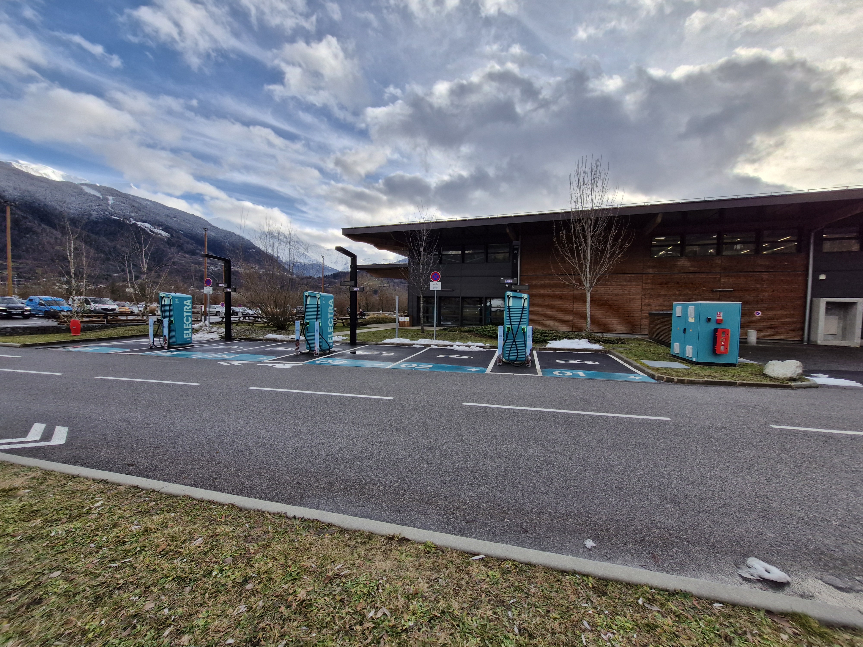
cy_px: 324
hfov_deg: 106.2
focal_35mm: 13
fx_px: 324
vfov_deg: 89.9
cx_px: 432
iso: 50
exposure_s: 1/894
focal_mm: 1.74
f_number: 2.2
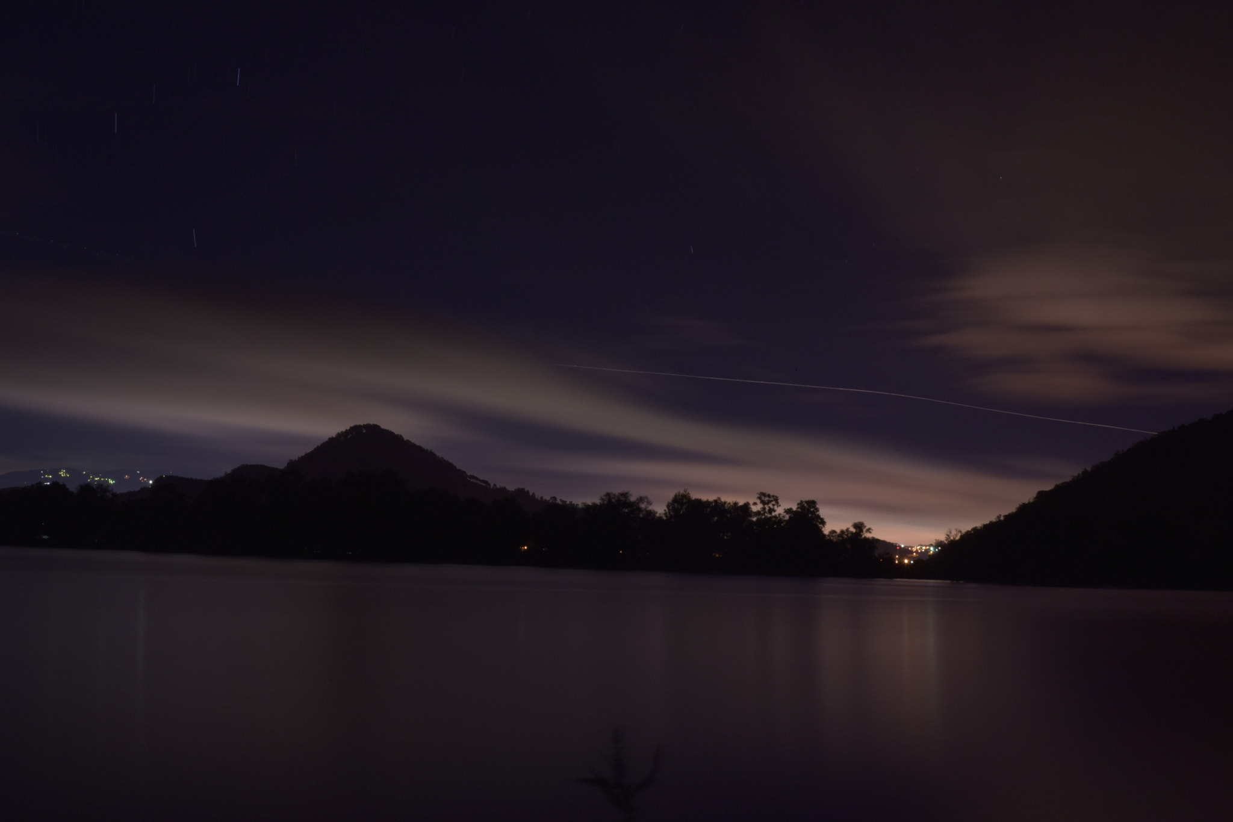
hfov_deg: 46.4
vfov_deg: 31.9
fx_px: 1438
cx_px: 616
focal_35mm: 42
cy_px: 411
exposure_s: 303
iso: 160
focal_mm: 28
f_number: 18
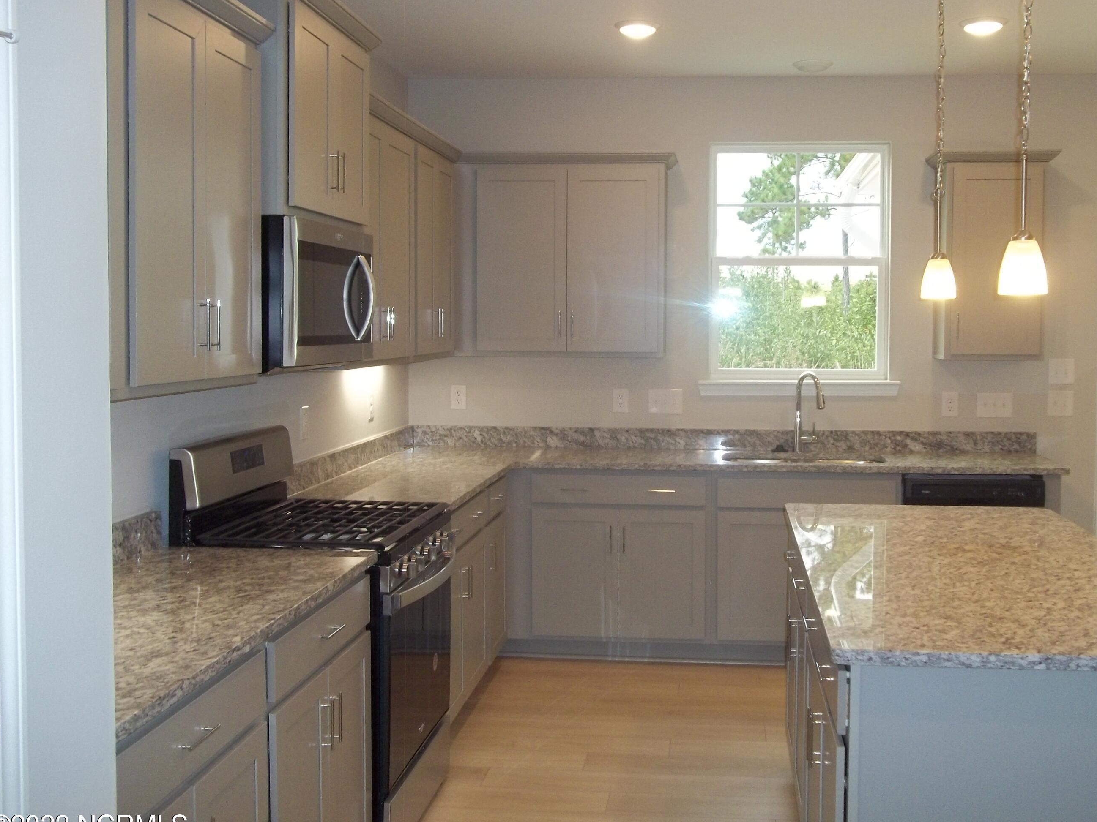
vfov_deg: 38.7
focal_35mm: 37
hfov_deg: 50.0
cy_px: 393
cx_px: 623
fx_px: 1172
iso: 160
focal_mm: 5.7
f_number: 2.9
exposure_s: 1/60
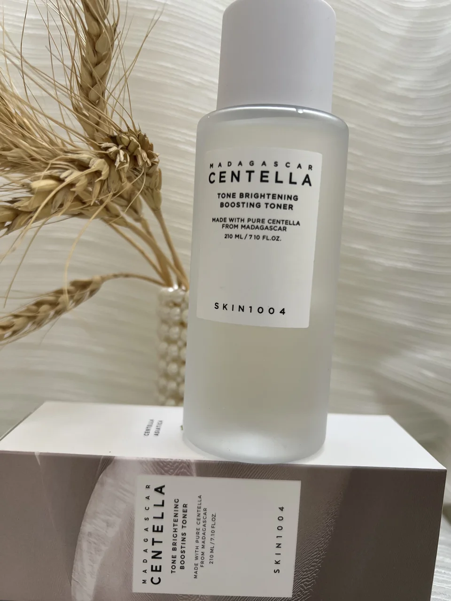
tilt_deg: -6.3
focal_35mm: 26
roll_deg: -2.6
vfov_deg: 67.3
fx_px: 452
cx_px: 226
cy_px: 300
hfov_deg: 53.1
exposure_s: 1/109
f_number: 1.5
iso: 125
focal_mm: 5.7
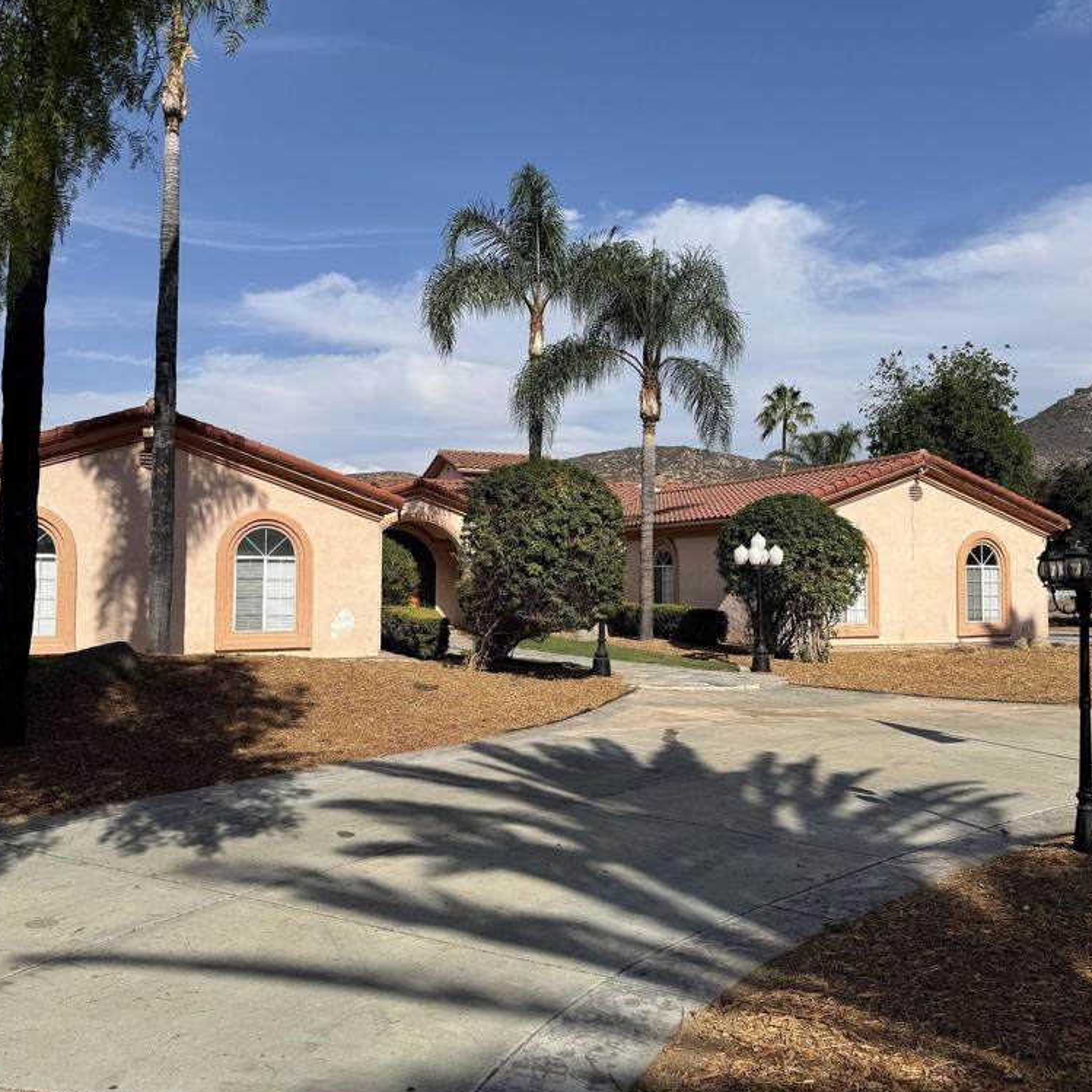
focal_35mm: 29
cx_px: 541
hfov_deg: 55.6
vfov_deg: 55.6
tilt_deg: +3.3
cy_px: 529
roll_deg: -0.1
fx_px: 1035
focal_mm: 6.76
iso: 80
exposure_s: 1/5714
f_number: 1.78
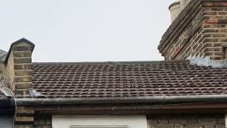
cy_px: 290
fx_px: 656
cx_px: -135
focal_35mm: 109
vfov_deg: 10.0
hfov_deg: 17.3
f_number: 2.4
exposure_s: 1/880
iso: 50
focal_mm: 4.3
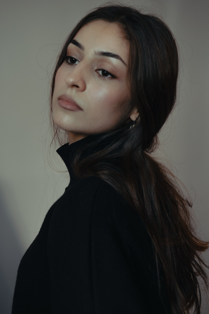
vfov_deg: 37.5
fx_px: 462
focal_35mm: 53
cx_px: 104
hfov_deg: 25.5
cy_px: 157
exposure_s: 1/250
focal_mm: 35
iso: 640
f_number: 2.5
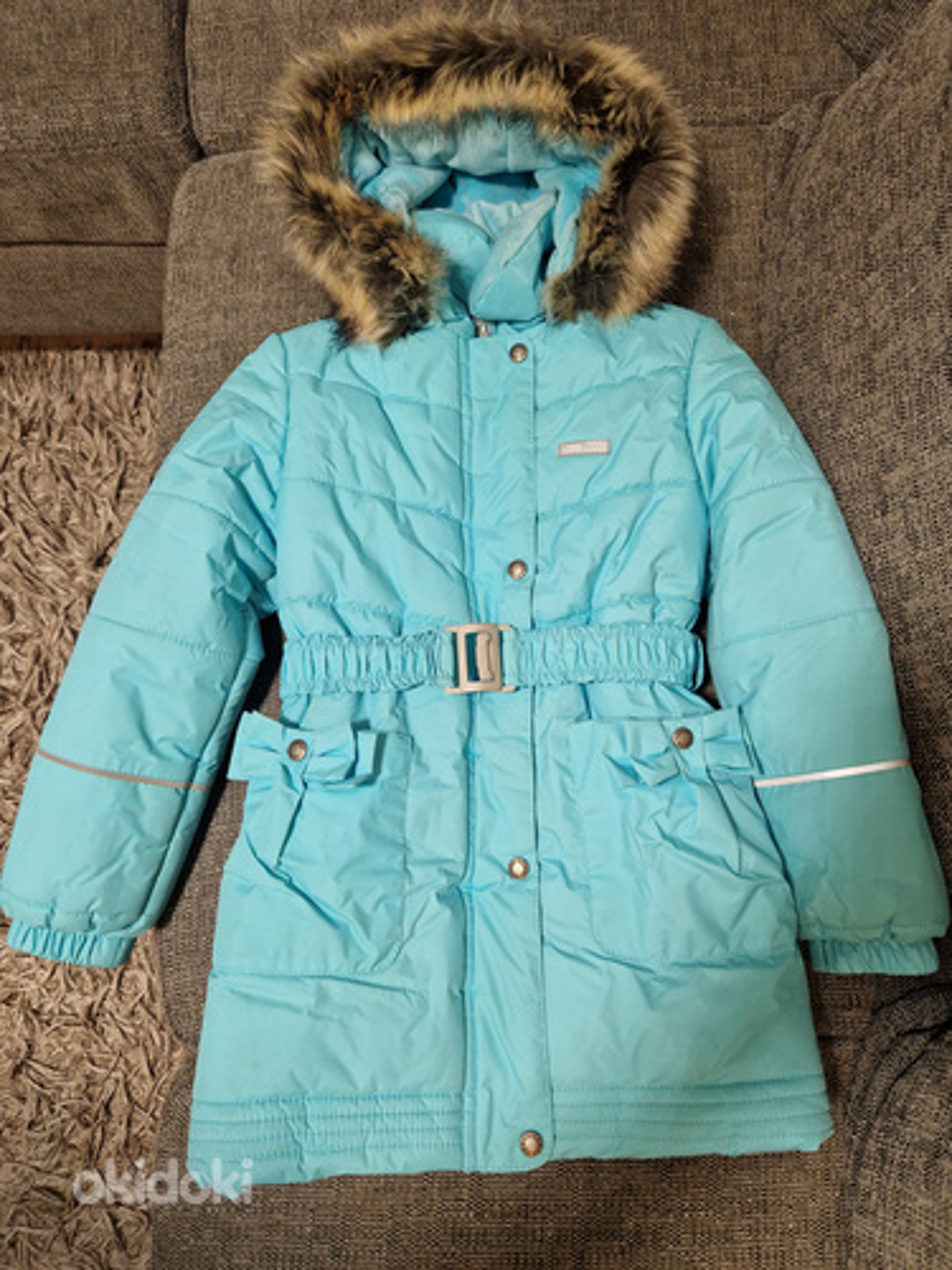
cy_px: 635
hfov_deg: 58.9
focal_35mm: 23
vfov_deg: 73.9
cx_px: 476
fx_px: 843
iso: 500
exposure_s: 1/100
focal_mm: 5.4
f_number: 1.8
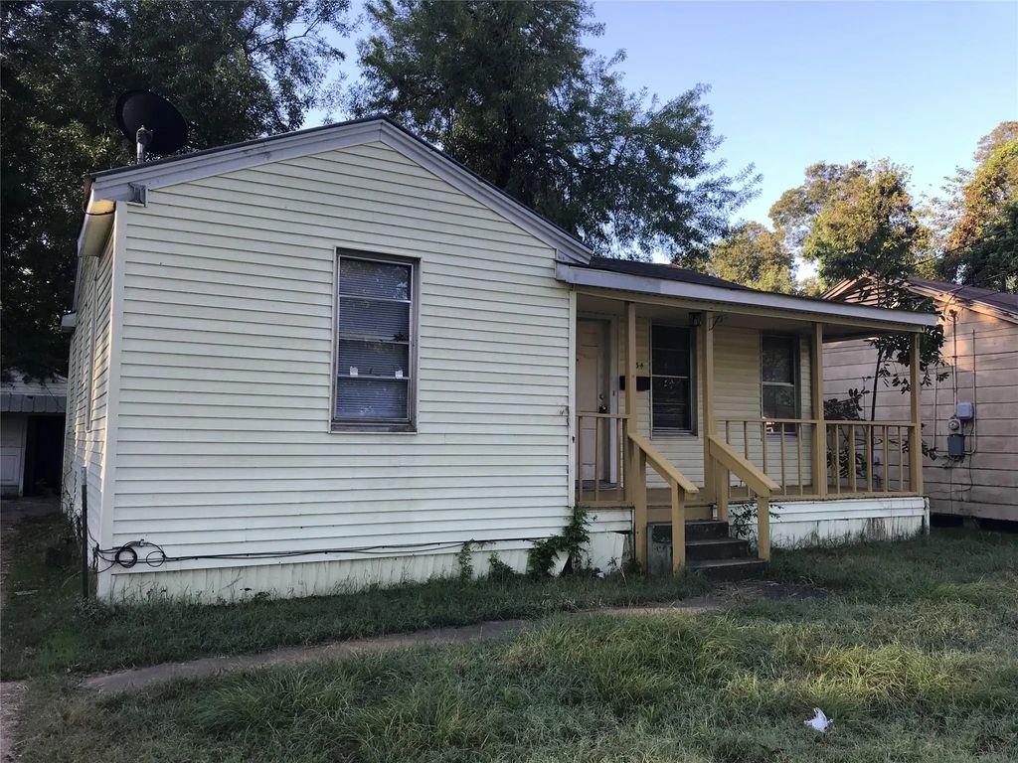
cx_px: 509
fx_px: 823
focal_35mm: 28
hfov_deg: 63.4
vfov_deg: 49.7
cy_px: 382
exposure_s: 1/443
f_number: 1.8
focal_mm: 3.99
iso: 20
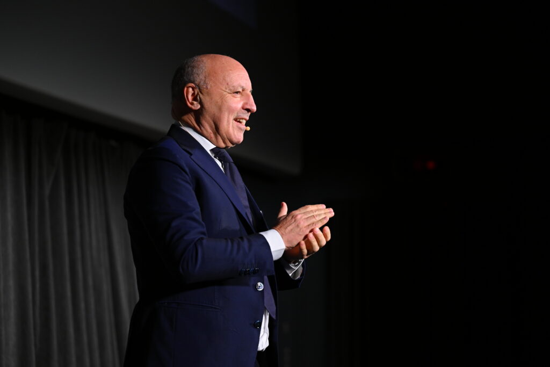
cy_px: 184
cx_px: 275
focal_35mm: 99
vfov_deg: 13.8
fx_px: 1513
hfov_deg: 20.6
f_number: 2.8
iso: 1600
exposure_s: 1/500
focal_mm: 99
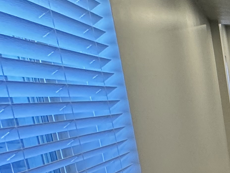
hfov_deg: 18.1
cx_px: 481
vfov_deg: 23.0
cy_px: 176
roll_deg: +0.3
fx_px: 405
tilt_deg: -12.1
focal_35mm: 61
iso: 200
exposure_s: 1/60
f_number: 2.2
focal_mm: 2.22
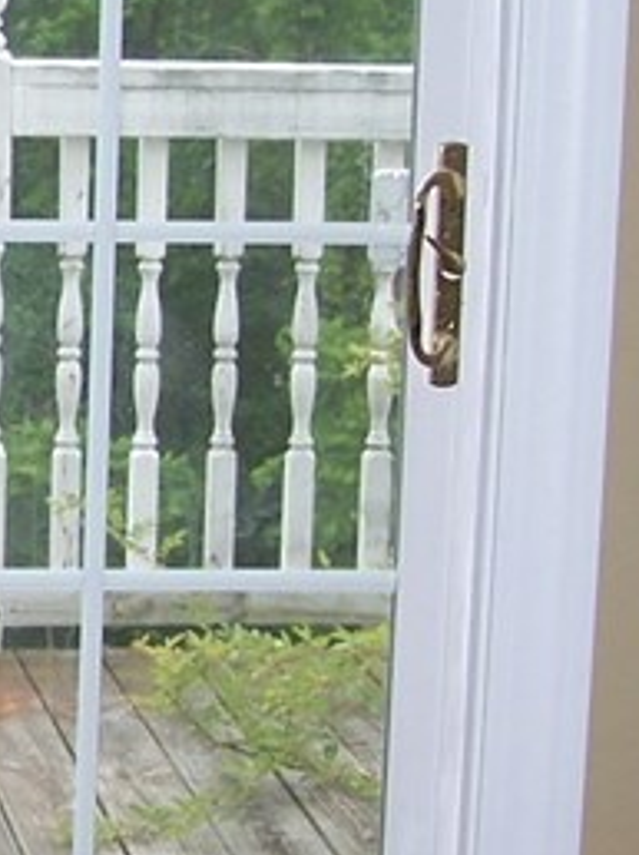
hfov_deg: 9.4
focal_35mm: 151
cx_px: -467
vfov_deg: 13.1
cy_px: 381
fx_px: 3723
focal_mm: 6.3
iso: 80
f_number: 2.8
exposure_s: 1/250
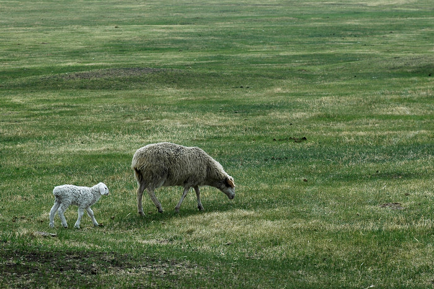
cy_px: 144
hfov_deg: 15.2
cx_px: 217
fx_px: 1627
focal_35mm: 135
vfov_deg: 10.2
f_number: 8
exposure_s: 1/800
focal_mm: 90
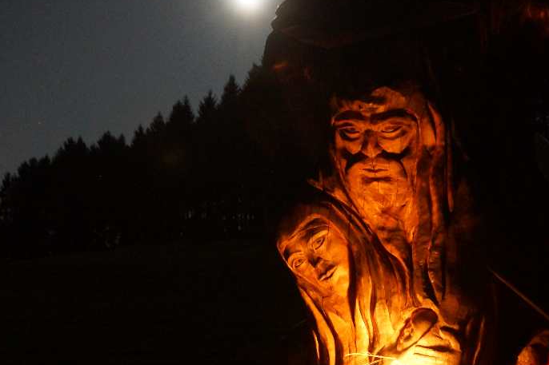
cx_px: 295
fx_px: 960
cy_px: 258
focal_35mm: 63
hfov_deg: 31.9
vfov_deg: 21.4
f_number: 2.8
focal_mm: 24
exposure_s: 1/3
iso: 1600
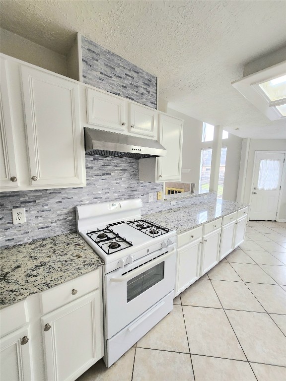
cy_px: 190
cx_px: 143
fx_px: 143
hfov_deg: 89.9
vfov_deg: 106.2
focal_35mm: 13
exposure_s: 1/60.2
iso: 100
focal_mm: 1.74
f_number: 2.2
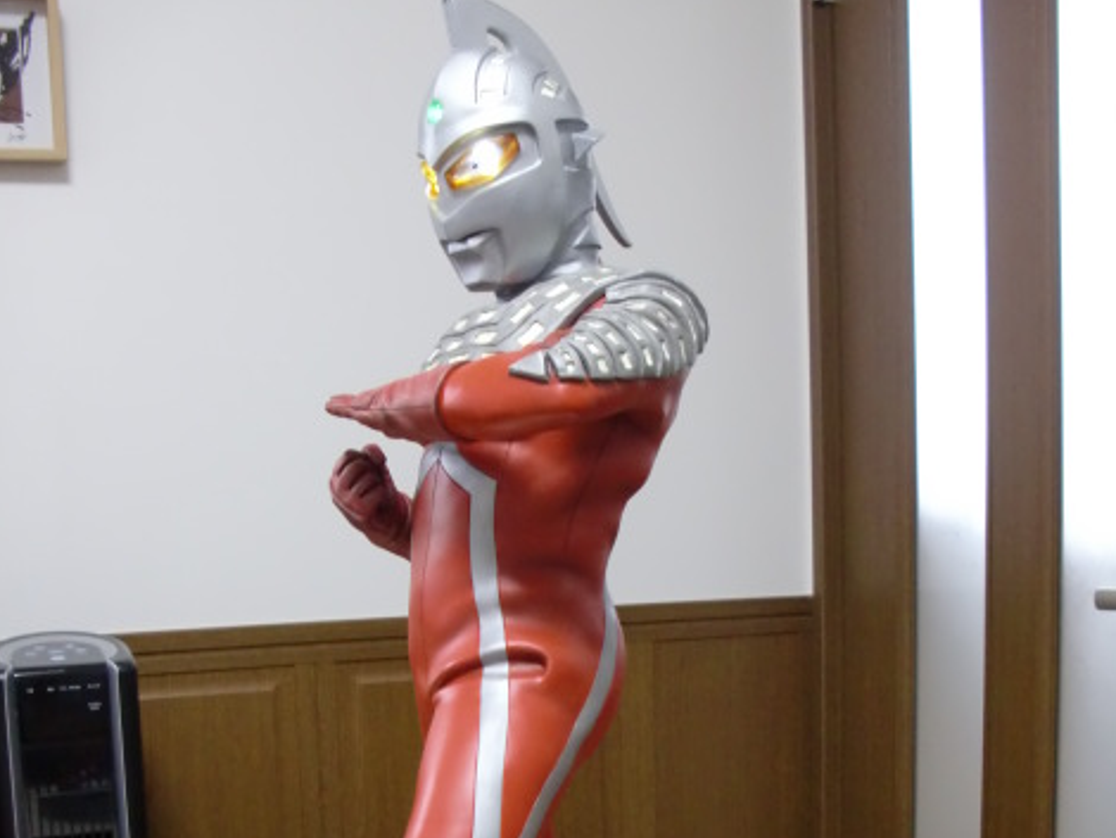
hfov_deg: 38.9
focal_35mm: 49
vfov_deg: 28.9
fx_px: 1581
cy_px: 693
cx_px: 560
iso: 400
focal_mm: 6.3
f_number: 2.8
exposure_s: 1/40
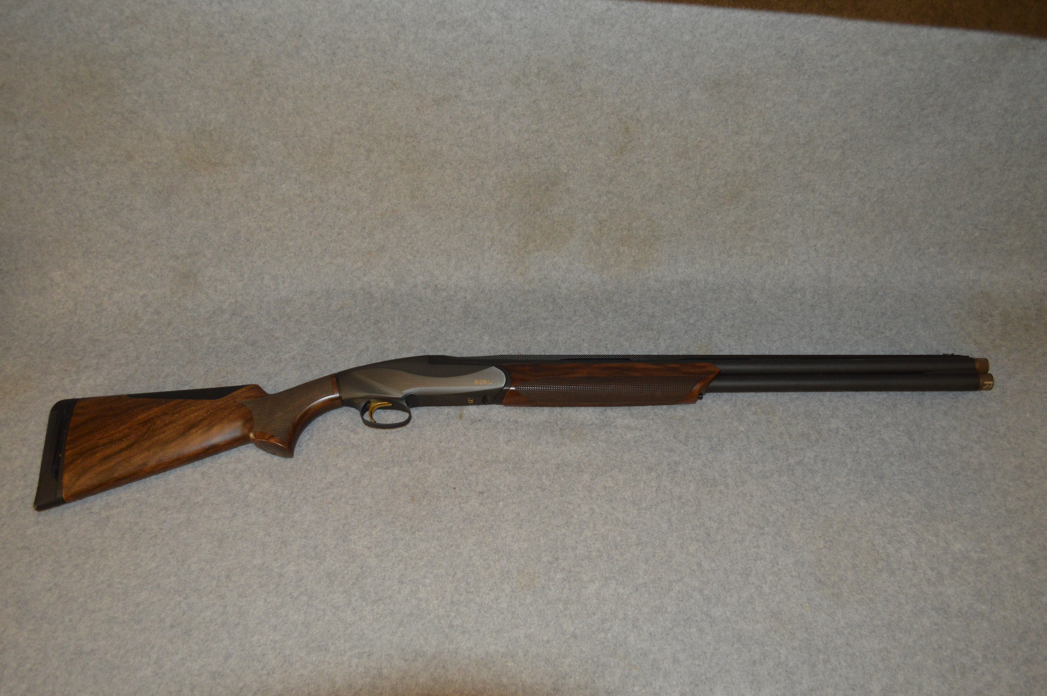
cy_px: 348
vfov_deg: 39.9
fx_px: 959
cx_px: 524
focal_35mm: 33
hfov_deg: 57.3
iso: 1250
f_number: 3.8
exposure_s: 1/60
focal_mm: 22
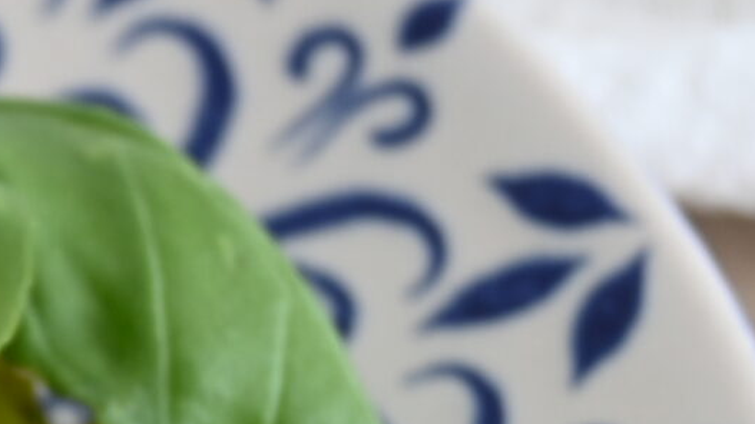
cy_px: 847
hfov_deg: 7.1
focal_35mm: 290
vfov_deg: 4.1
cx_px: -844
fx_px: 5804
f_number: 6.3
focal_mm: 38
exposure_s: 1/3
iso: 125
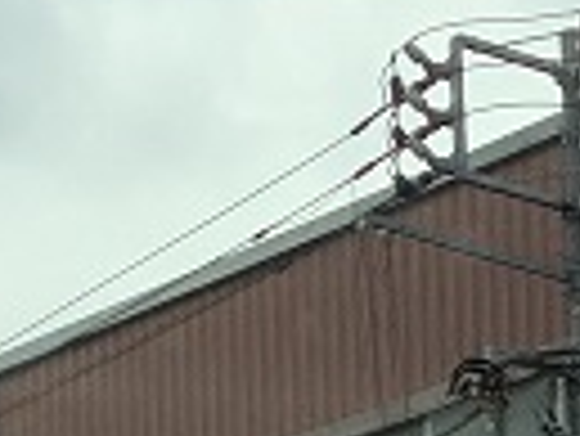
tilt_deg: +0.6
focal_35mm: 196
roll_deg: +0.9
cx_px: 940
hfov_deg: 9.7
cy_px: 1164
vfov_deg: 7.0
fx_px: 3287
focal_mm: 3.3
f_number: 2.4
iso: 25
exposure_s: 1/762
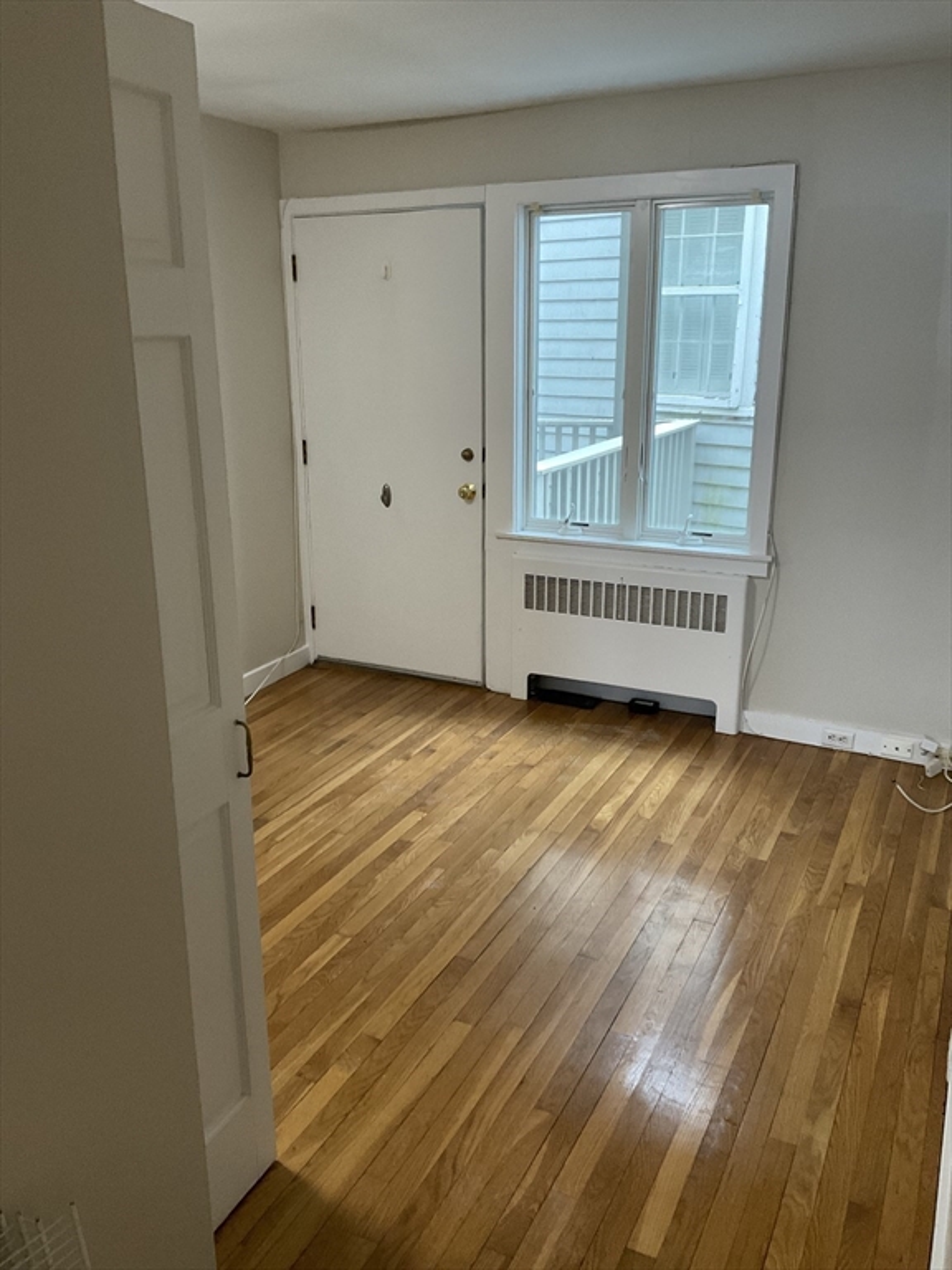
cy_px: 635
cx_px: 476
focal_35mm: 29
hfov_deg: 48.2
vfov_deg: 61.7
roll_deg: +0.3
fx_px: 1063
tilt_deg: -17.0
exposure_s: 1/60
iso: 200
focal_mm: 3
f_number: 1.8
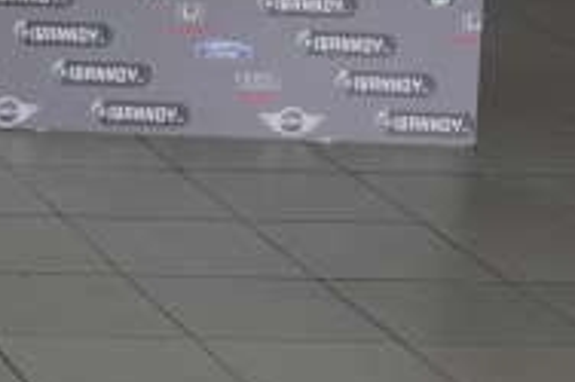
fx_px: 2809
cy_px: 127
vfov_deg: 7.8
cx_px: -728
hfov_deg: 10.4
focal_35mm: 176
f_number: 4
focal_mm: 20
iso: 1000
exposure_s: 1/160
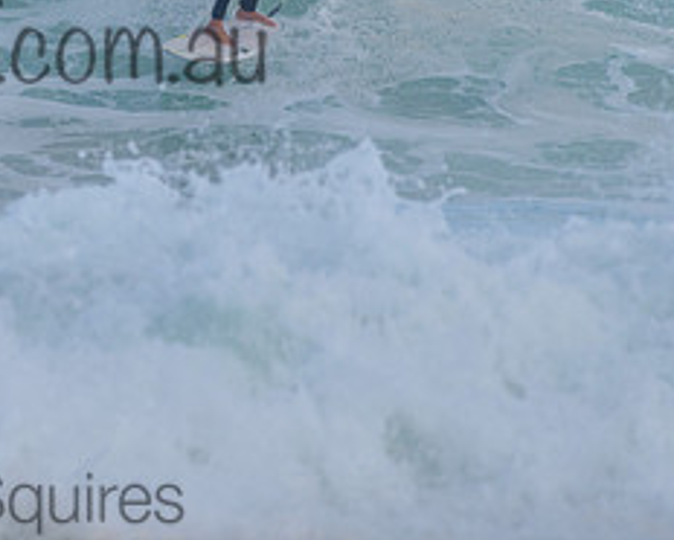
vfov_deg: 1.1
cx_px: 39
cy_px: -102
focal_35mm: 1435
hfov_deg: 1.3
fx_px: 28649
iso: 280
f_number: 5.6
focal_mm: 500
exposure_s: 1/2000
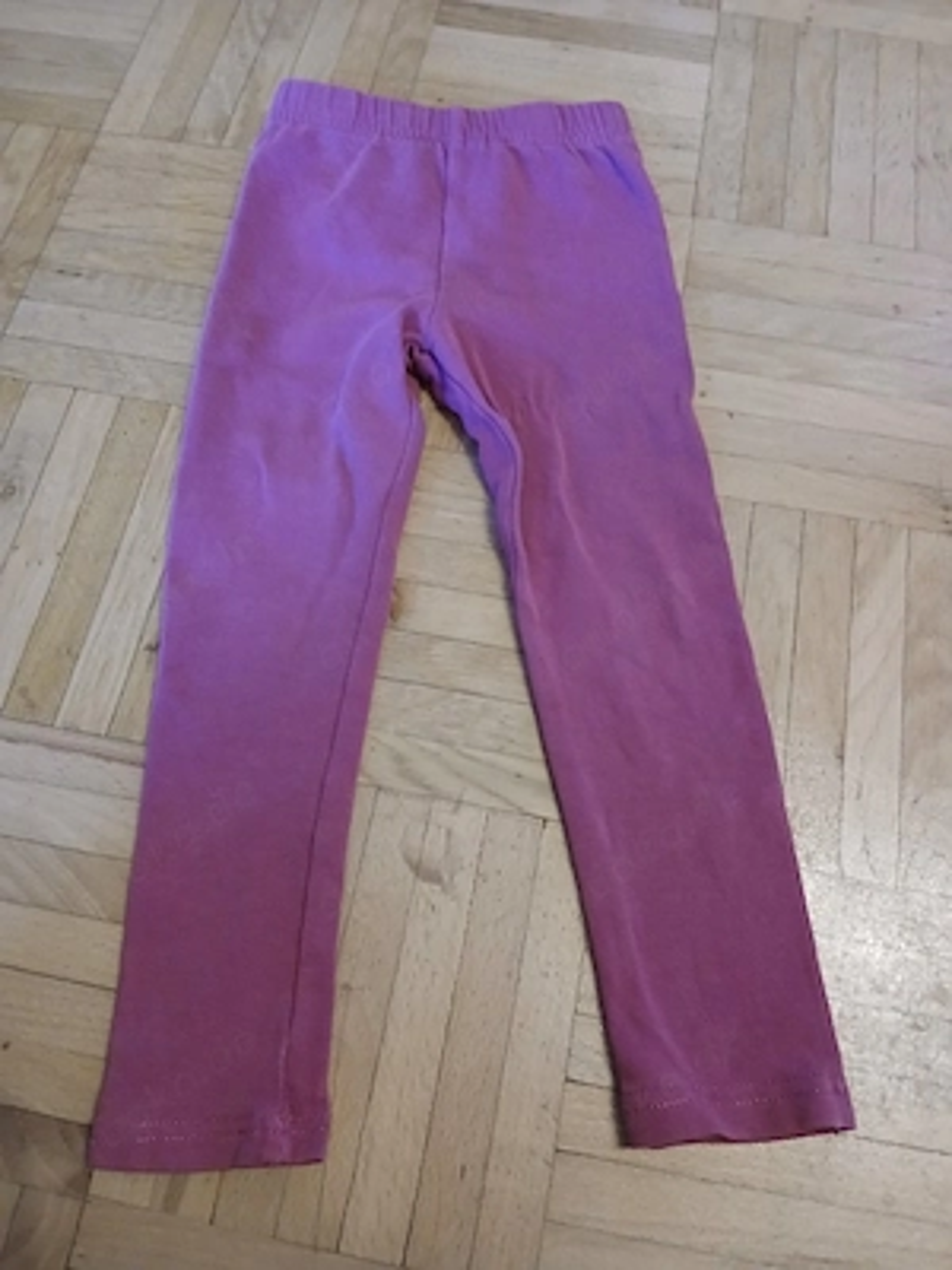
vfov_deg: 67.3
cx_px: 476
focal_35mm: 26
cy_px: 635
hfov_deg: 53.1
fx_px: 953
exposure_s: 1/20
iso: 800
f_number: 1.8
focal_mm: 3.98
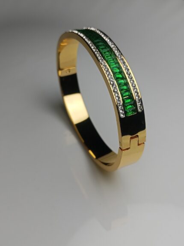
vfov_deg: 47.9
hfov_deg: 36.8
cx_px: 92
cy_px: 123
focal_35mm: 39
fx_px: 276
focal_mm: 3.98
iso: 50
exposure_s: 1/544
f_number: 1.8
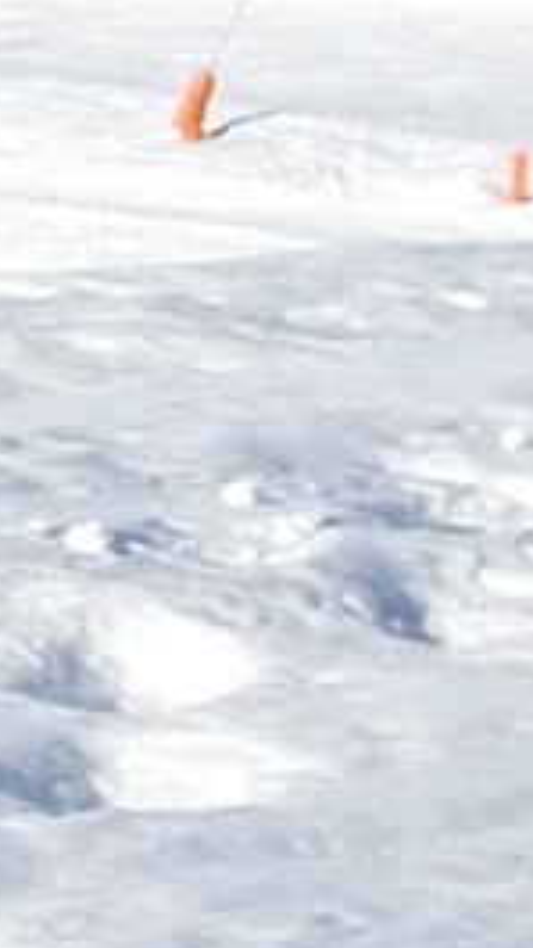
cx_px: -1688
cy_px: -805
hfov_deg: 4.7
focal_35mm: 230
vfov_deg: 8.9
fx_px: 5781
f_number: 2.4
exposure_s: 1/2907
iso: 64
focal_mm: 4.28
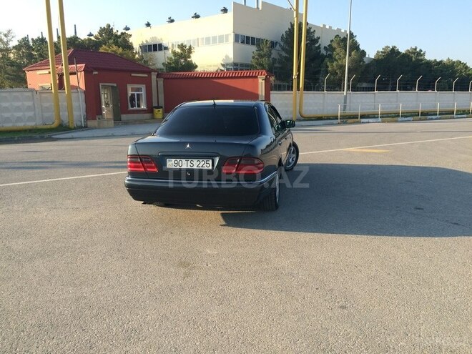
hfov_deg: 61.7
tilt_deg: -12.2
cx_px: 236
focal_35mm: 29
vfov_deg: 48.2
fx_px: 395
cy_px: 177
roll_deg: -0.3
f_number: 2.2
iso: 32
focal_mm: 4.15
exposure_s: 1/695
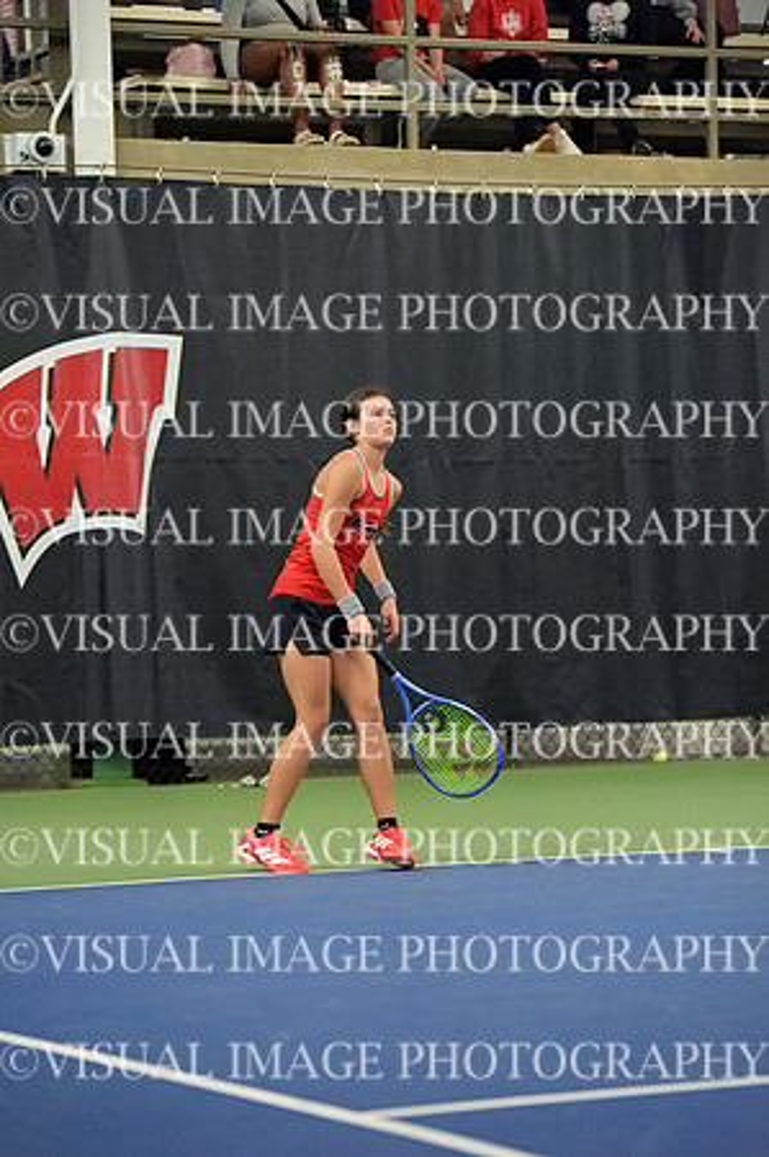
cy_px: 578
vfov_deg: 16.4
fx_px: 4014
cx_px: 384
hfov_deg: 10.9
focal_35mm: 125
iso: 12800
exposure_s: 1/1600
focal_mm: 125
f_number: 3.2
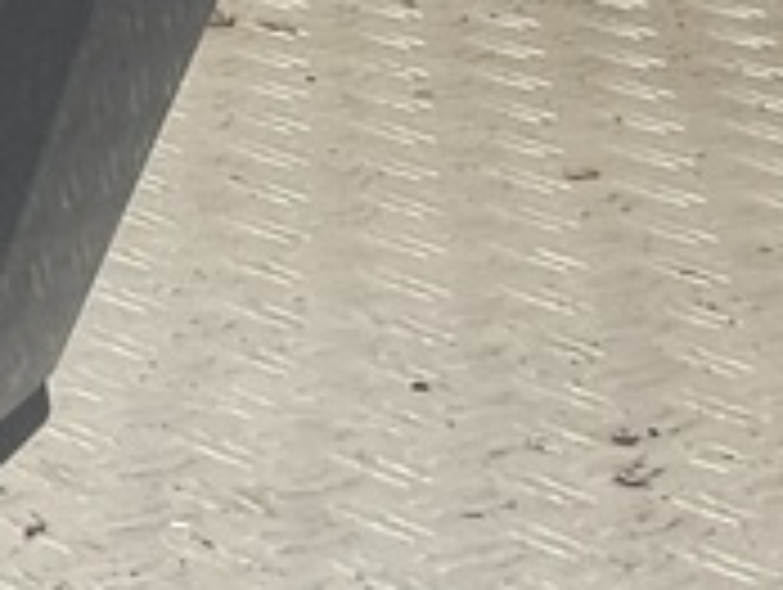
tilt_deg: -12.4
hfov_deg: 10.1
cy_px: -324
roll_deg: -0.7
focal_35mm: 168
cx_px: -1152
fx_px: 3805
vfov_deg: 8.6
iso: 32
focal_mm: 3
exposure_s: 1/120
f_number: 1.8
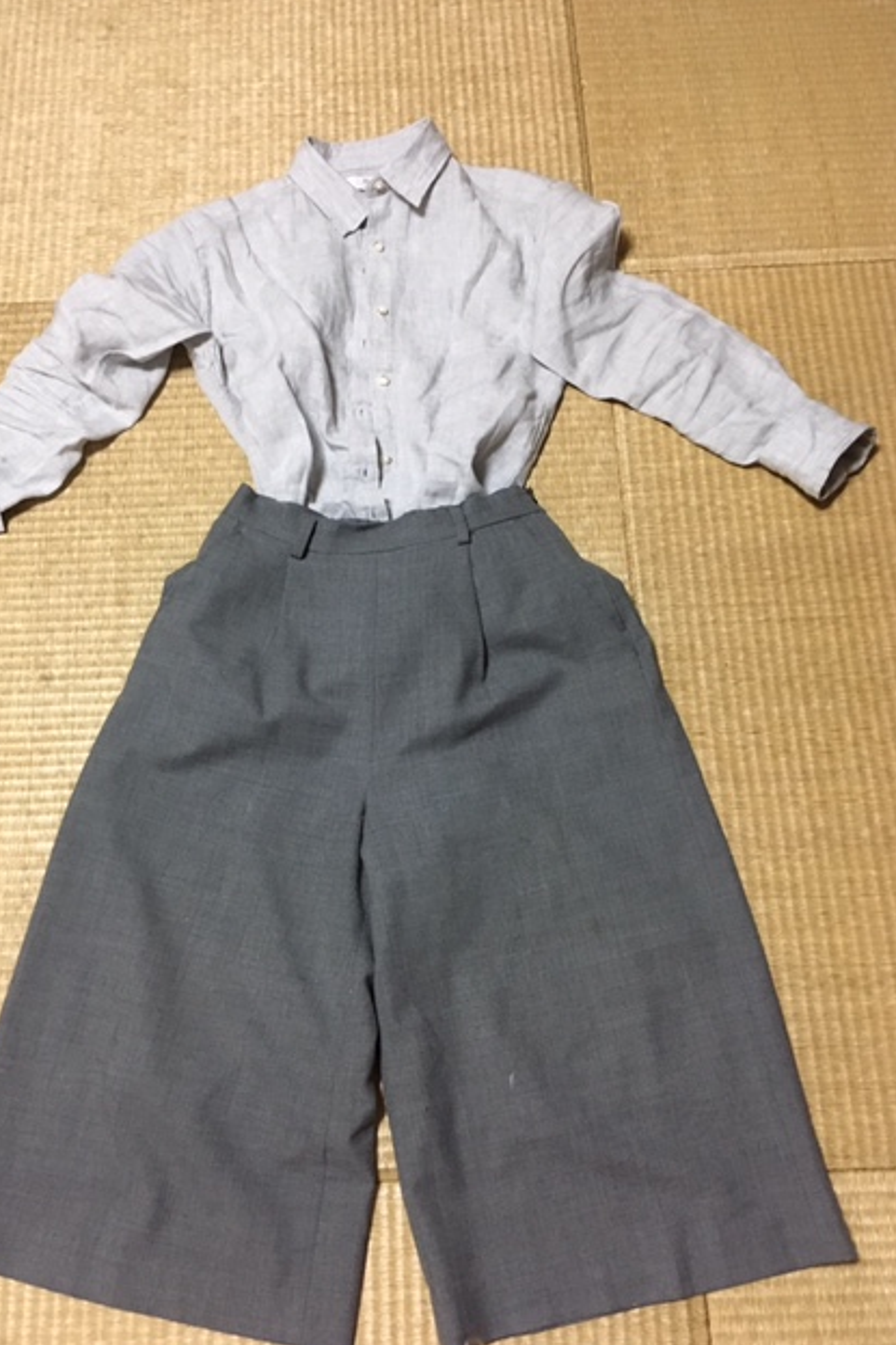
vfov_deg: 60.3
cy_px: 689
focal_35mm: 31
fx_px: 1158
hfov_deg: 42.2
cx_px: 399
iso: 200
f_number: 2.2
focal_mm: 4.15
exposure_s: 1/20
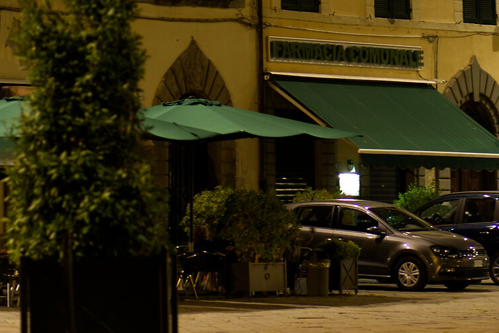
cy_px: -46
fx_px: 3786
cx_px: 382
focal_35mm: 273
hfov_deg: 7.5
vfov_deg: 5.0
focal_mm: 85
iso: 400
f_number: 1.8
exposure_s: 1/10
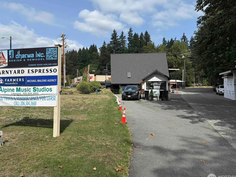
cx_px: 118
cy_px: 85
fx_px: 184
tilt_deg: +1.5
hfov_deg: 65.3
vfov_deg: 51.4
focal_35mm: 27
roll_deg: +0.6
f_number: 1.78
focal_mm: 6.76
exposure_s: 1/4975
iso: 80
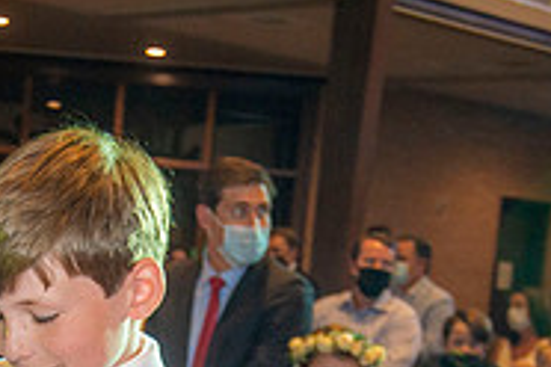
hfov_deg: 19.1
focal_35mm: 106
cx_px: 110
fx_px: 1622
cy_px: 491
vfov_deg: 12.5
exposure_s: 1/200
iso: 1600
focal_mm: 34
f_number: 5
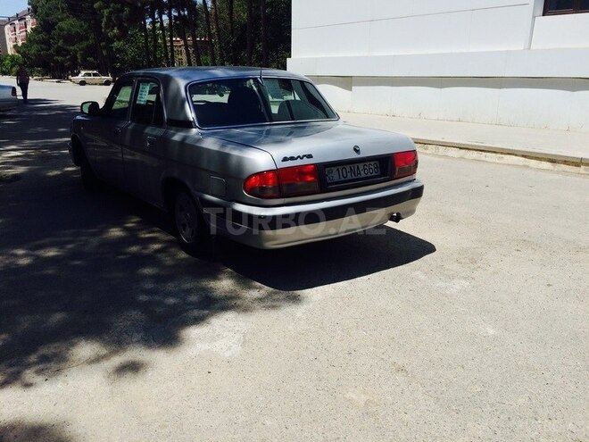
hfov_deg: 61.7
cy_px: 221
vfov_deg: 48.2
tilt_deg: -16.2
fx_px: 493
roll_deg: -0.8
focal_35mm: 29
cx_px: 294
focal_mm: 4.15
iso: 32
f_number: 2.2
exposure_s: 1/3165
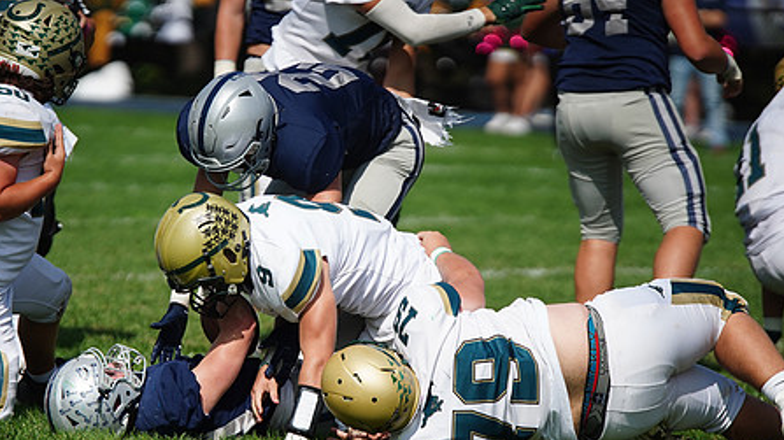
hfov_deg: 5.3
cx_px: 302
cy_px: 269
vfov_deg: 3.0
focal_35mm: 408
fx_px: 8478
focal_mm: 300
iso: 400
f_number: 2.8
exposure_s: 1/8000
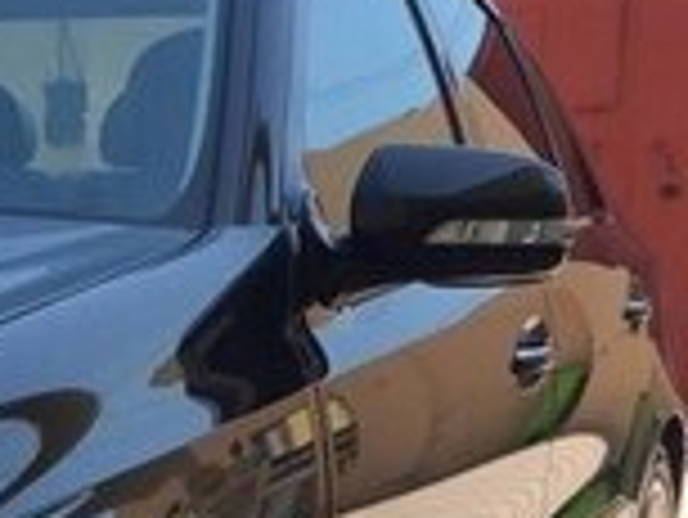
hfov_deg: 15.7
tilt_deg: -10.0
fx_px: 2486
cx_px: 157
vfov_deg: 11.4
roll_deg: -2.6
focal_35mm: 125
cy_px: 759
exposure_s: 1/1163
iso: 32
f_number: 2.2
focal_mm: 4.15
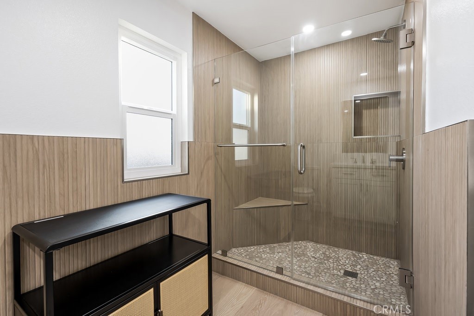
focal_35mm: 16
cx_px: 237
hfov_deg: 96.7
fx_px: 211
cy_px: 158
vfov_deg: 73.8
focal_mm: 16
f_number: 8
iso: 320
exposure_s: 1/4
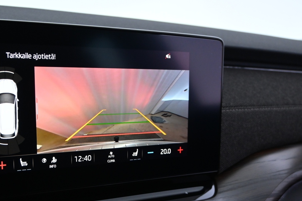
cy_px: 146
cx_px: 90
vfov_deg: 29.5
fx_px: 377
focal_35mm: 45
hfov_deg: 42.7
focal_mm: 20
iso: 1250
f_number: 3.8
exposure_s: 1/30
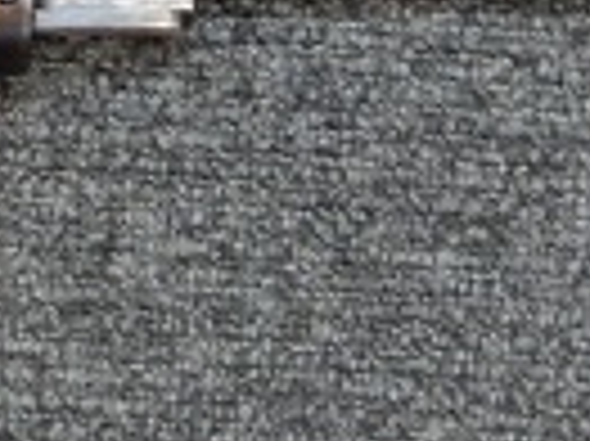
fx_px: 2537
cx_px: -113
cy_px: 371
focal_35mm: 149
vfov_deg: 9.9
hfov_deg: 12.9
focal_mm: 5.4
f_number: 4
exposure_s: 1/8
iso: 500
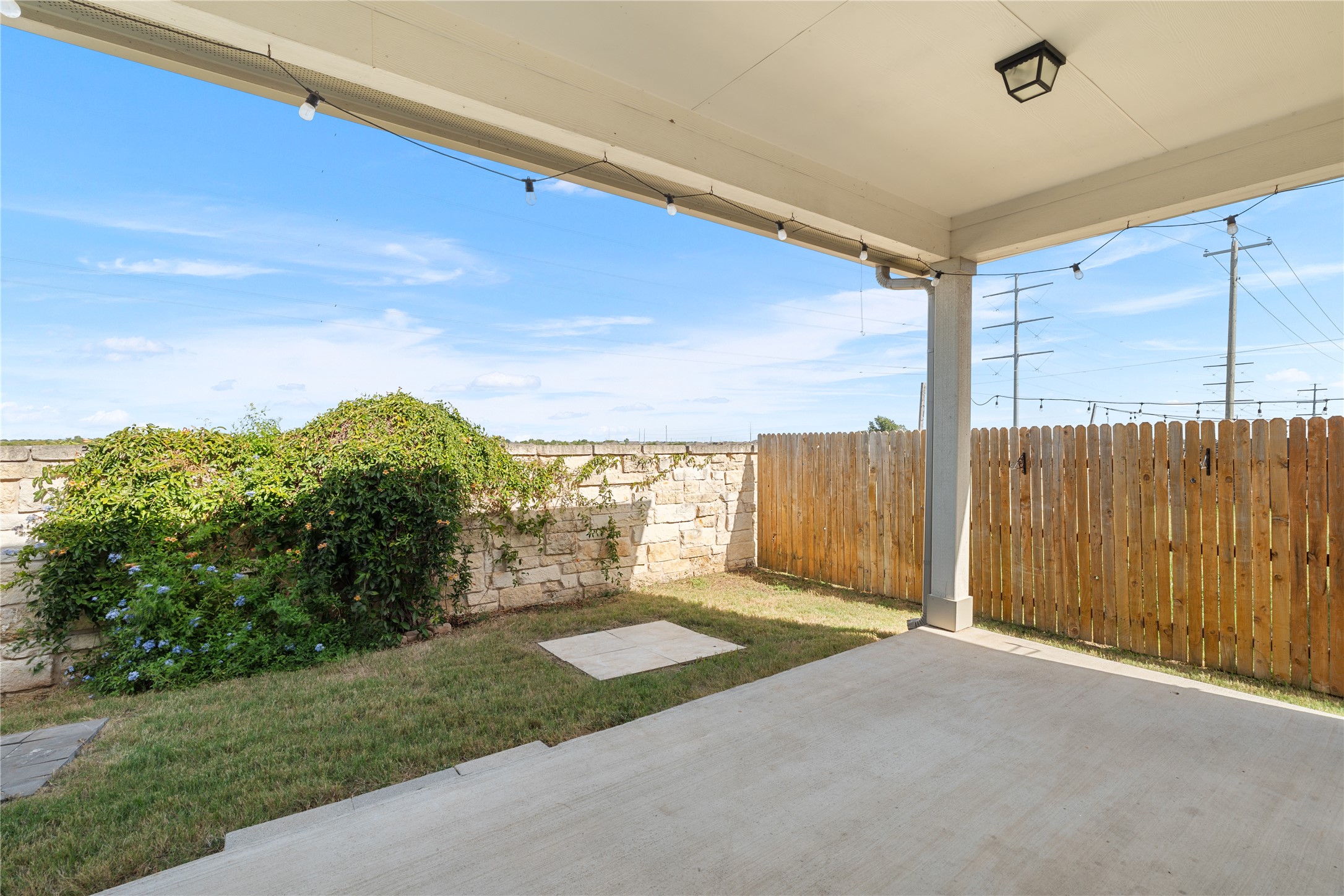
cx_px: 672
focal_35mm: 16
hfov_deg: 96.7
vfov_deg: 73.7
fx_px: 597
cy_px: 448
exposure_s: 1/100
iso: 320
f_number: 8
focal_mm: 16
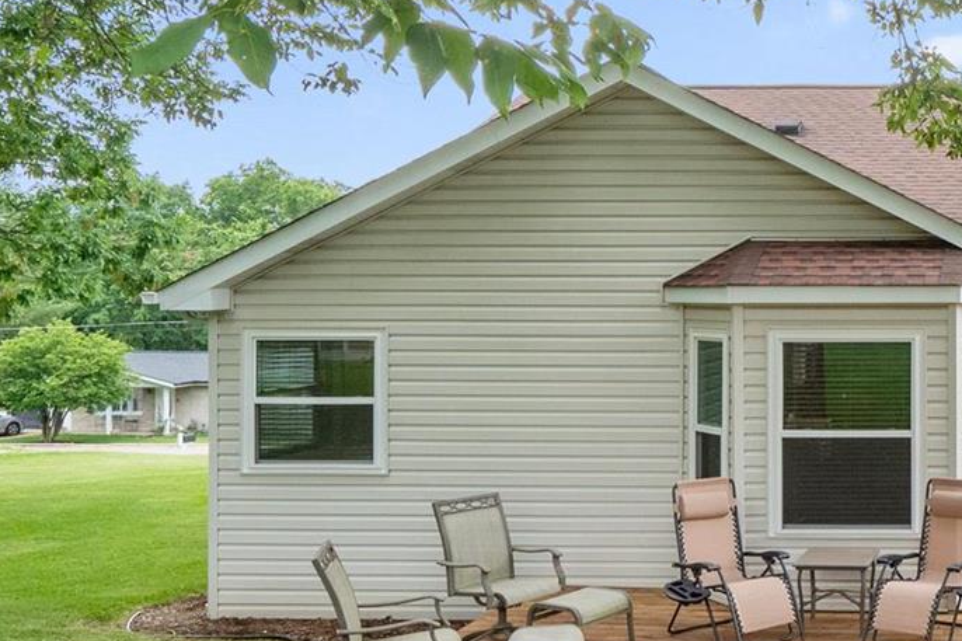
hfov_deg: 39.6
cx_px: 1007
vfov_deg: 31.9
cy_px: 304
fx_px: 1122
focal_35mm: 42
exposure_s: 1/160
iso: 400
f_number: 8
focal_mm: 9
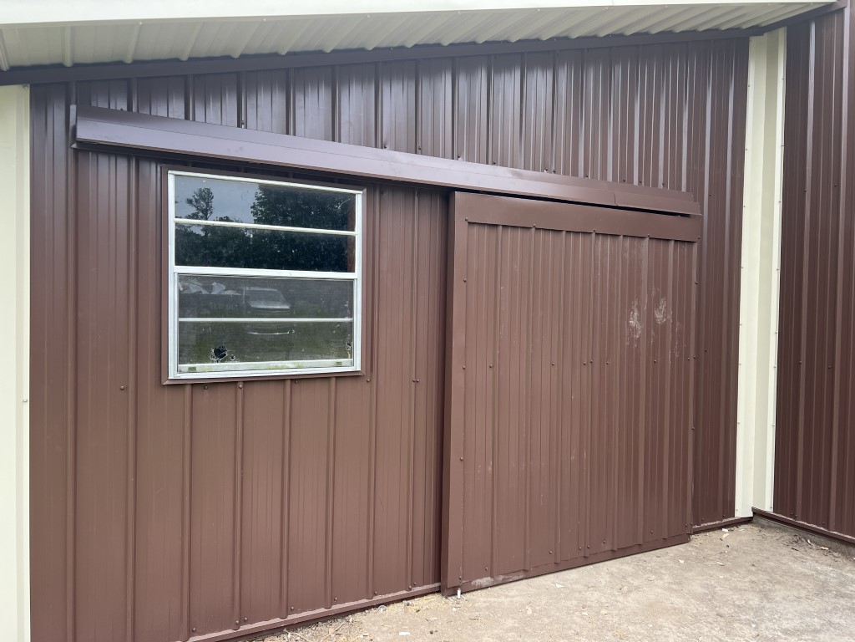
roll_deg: -0.5
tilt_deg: -1.3
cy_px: 321
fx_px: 642
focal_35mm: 26
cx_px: 428
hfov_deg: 67.3
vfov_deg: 53.1
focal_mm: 5.7
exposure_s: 1/674
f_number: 1.5
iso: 50
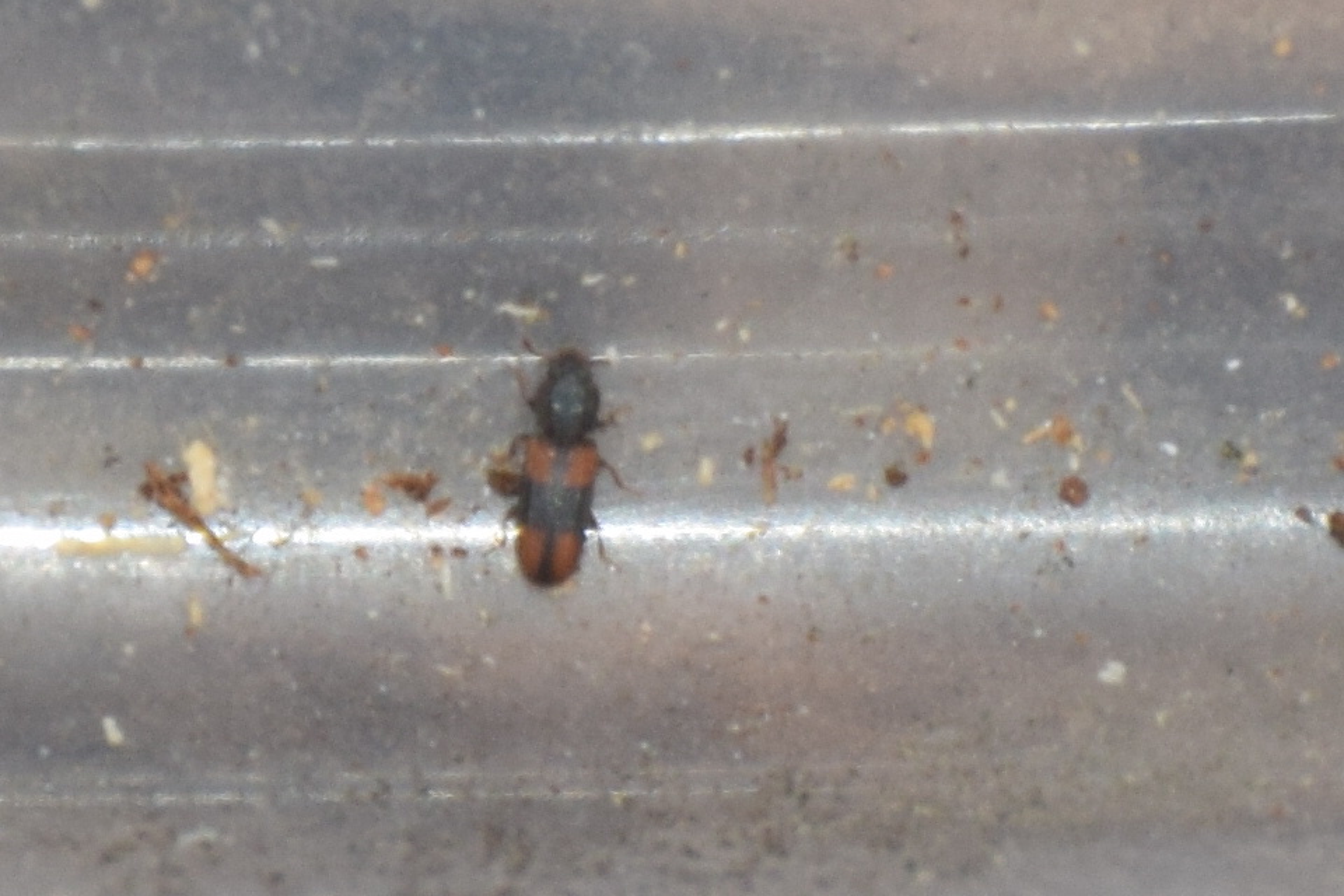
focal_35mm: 210
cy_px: 448
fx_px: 7839
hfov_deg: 9.8
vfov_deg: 6.5
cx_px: 672
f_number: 5.6
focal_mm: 140
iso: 400
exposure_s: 1/100
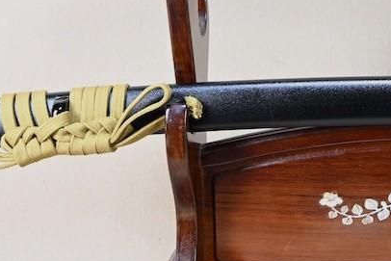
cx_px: 425
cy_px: -79
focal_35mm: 101
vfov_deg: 13.1
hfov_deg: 19.4
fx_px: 1096
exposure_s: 1/3
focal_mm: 19.5
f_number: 3.5
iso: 100
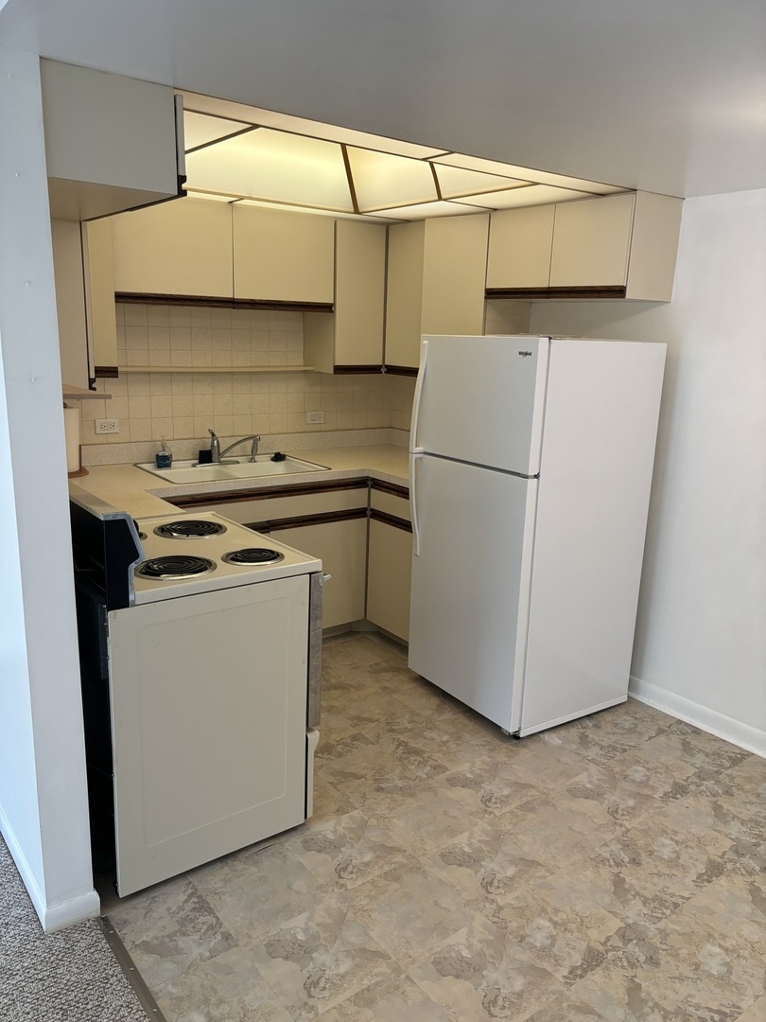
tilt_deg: -12.8
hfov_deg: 53.1
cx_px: 383
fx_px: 767
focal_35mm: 26
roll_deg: -1.7
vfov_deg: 67.3
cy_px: 511
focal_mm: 5.96
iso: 125
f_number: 1.6
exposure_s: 1/120
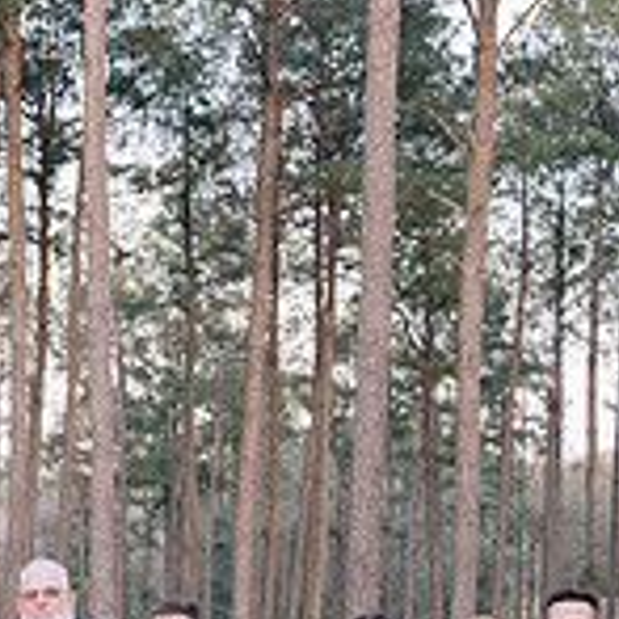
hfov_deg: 16.3
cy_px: 689
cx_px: -316
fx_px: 1962
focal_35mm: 97
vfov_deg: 17.3
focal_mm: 28
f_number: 4
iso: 800
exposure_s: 1/100
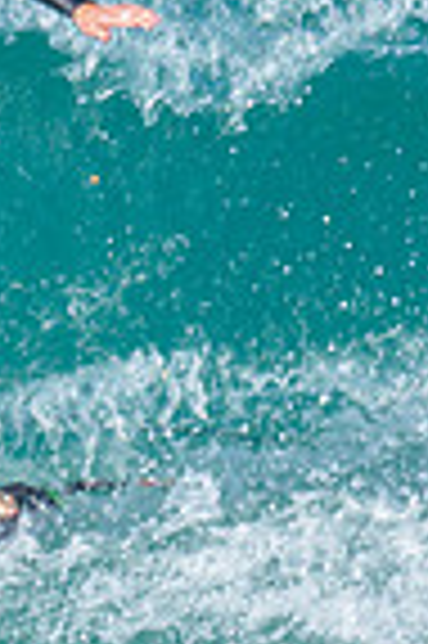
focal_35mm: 4454
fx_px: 79616
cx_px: -619
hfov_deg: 0.3
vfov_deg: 0.5
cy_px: 346
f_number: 6.3
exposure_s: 1/2000
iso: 360
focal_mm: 800
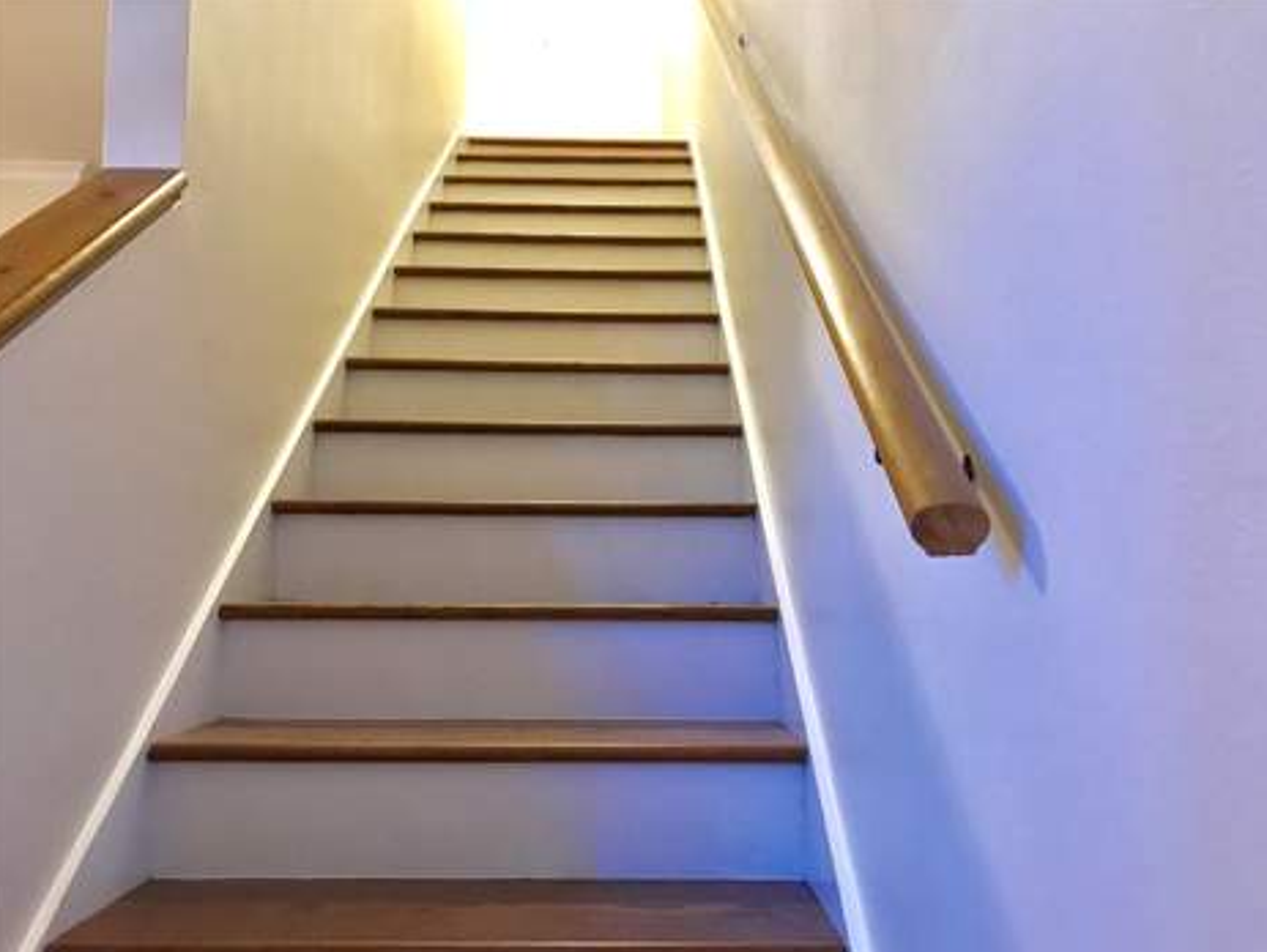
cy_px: 481
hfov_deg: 61.6
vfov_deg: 48.3
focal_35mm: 29
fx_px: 1062
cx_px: 640
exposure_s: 1/13
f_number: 1.8
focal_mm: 3.99
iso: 100
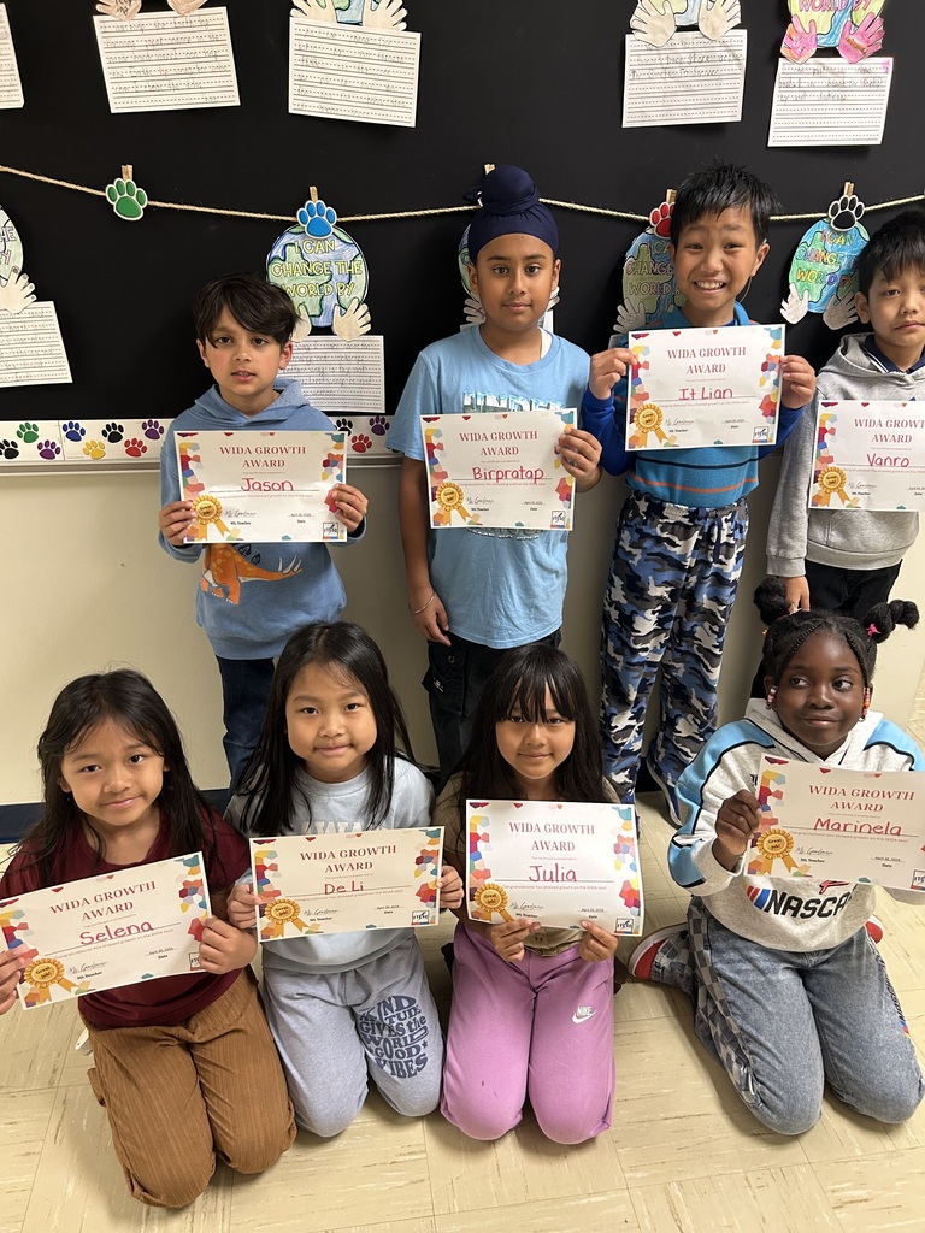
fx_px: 926
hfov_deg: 53.1
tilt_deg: -25.8
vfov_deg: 67.3
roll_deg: -1.6
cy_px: 616
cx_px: 462
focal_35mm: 26
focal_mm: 5.7
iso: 200
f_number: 1.5
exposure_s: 1/59
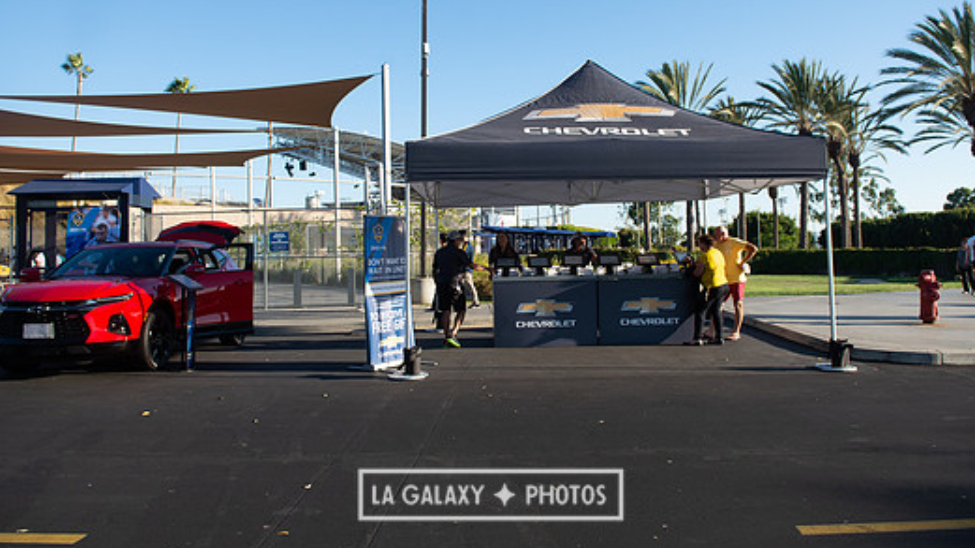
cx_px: 490
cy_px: 214
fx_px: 724
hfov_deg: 67.9
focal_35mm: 28
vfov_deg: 41.3
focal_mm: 24
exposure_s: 1/1000
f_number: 4.5
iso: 200
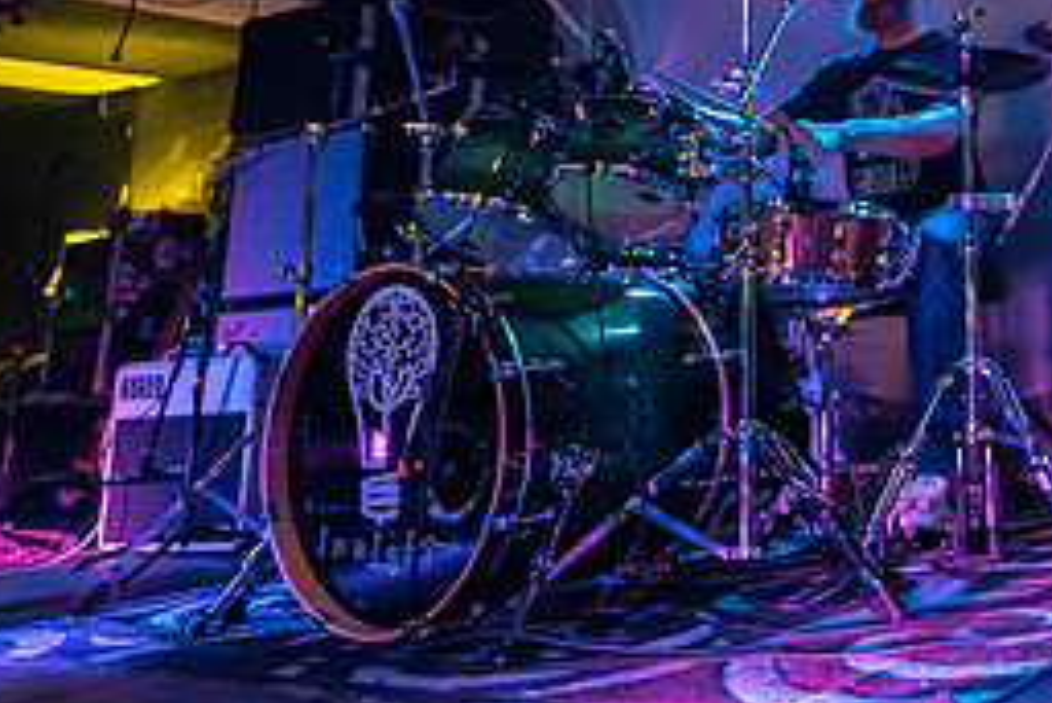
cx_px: 1196
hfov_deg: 39.7
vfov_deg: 33.4
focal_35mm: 38
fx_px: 1111
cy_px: 78
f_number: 2.8
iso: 1600
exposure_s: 1/250
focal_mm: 14
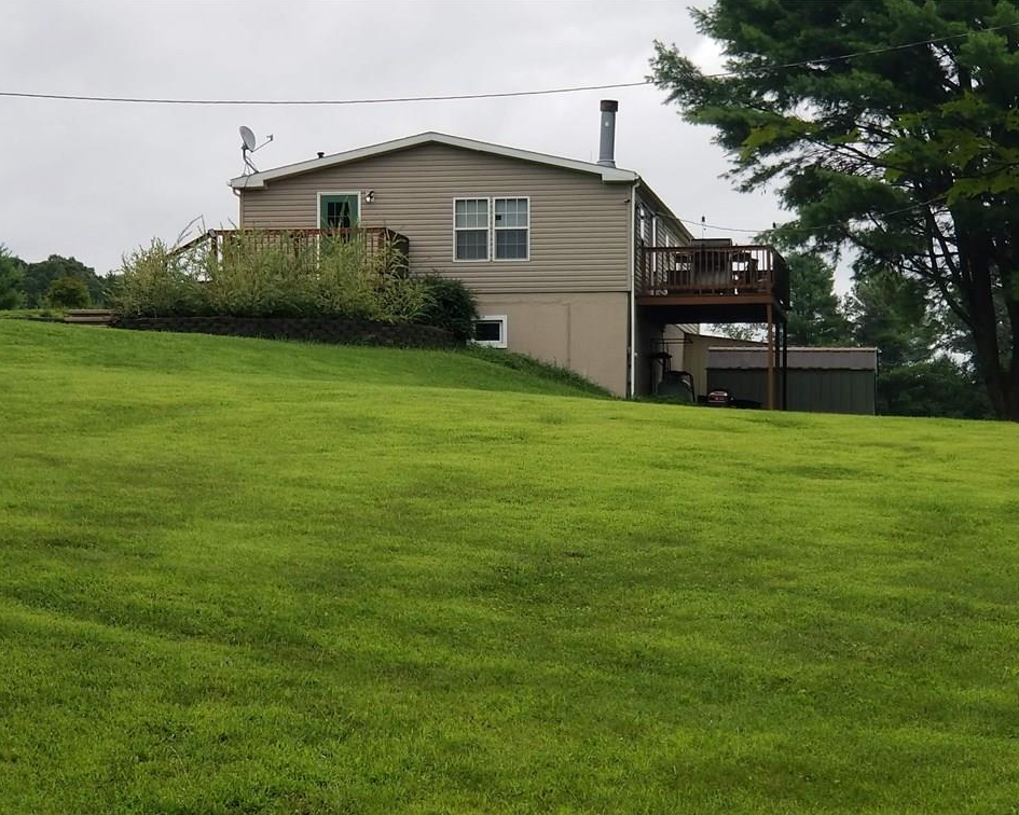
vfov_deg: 27.6
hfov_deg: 34.1
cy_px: 410
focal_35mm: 55
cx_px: 529
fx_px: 1659
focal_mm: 6
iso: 25
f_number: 2.4
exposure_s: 1/554
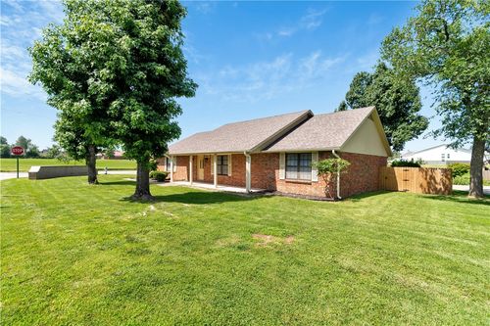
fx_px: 218
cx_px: 245
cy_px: 163
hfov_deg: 96.8
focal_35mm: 16
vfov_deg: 73.7
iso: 100
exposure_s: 1/100
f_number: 7.1
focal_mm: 16
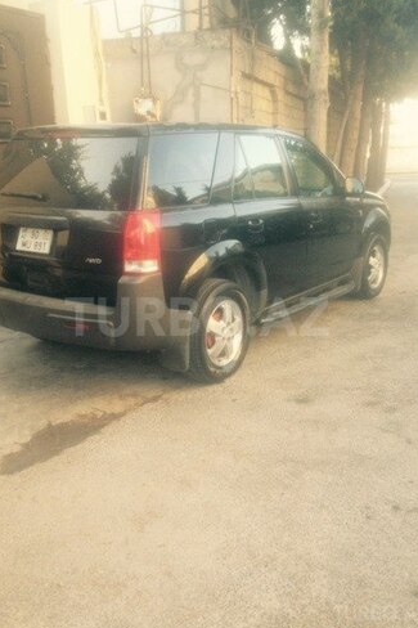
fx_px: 645
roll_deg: +3.3
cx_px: 197
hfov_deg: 35.9
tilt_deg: -13.2
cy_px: 317
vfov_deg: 51.9
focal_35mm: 37
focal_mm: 4.28
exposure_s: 1/60
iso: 50
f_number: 2.4
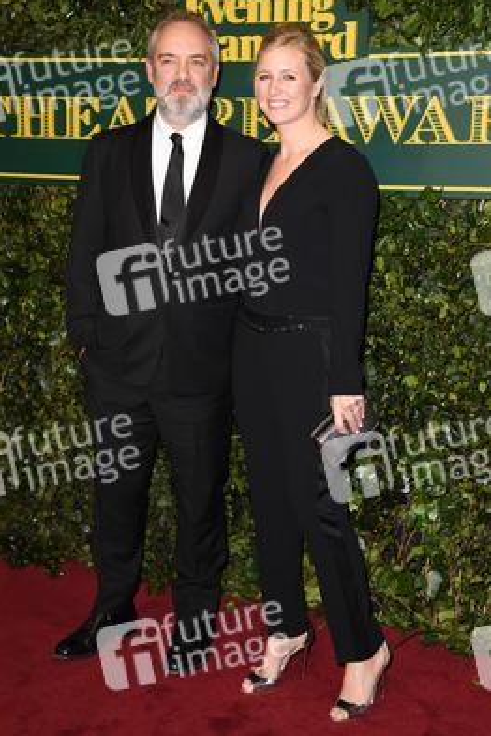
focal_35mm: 59
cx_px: 248
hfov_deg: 23.0
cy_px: 365
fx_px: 1207
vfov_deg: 33.9
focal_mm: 58
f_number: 5.6
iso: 800
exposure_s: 1/250
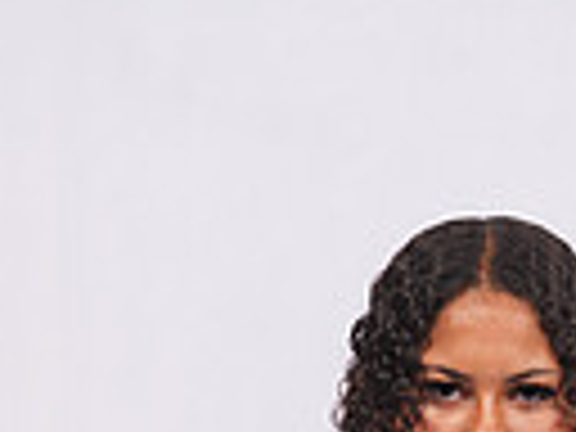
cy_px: 981
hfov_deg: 12.1
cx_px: 572
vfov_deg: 8.5
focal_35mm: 162
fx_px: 2696
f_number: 7.1
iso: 160
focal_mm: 48
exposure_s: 1/200
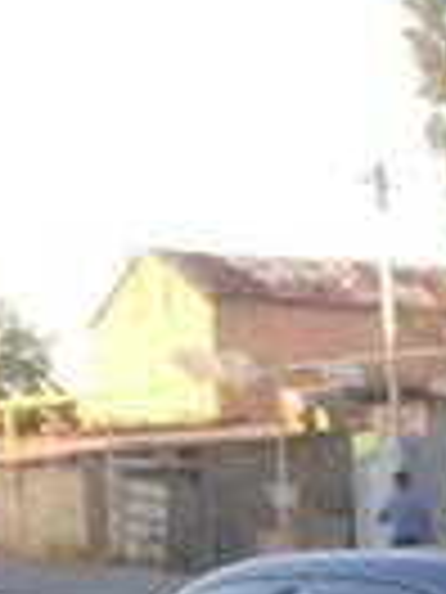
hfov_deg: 13.0
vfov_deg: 16.4
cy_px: 904
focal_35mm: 109
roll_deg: +2.1
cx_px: 626
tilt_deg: -16.1
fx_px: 1873
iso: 32
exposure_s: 1/169
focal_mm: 4.15
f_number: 2.2
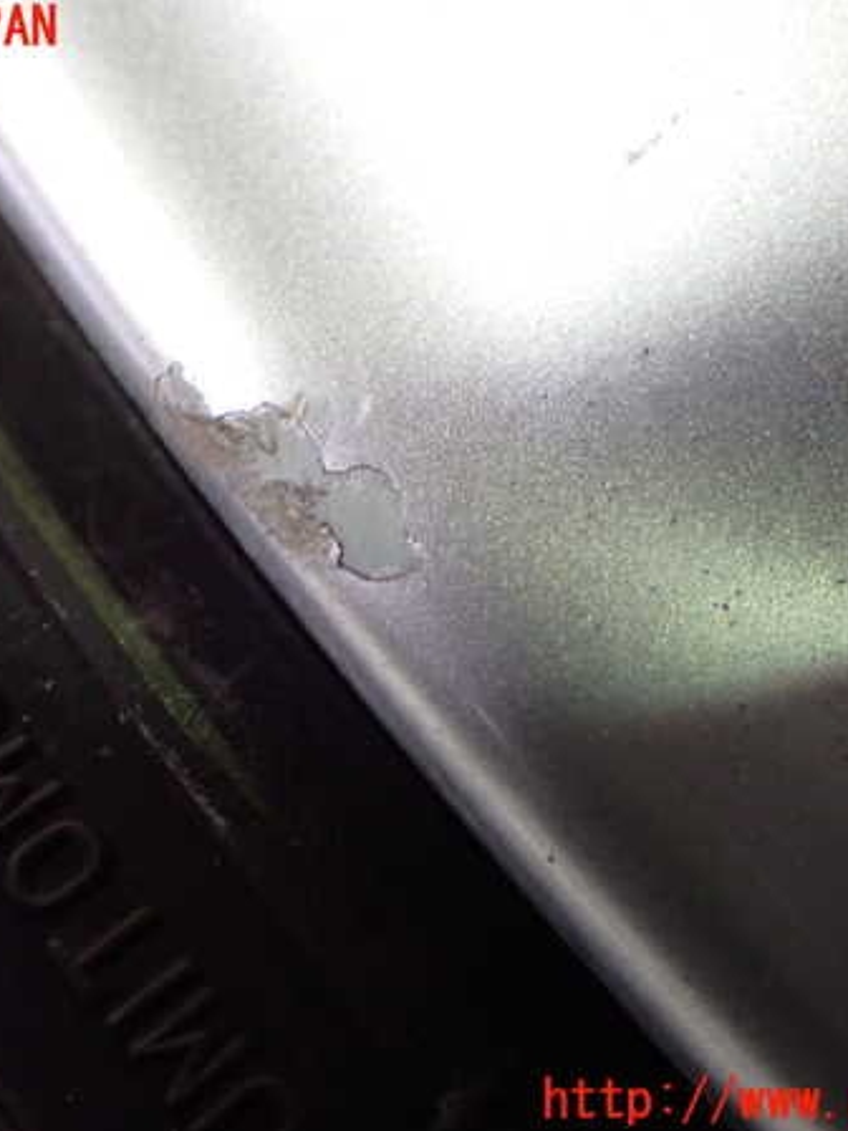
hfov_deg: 23.3
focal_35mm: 63
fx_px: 2058
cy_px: 566
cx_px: 356
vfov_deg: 30.7
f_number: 3.1
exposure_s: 1/50
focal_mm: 8.4
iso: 800
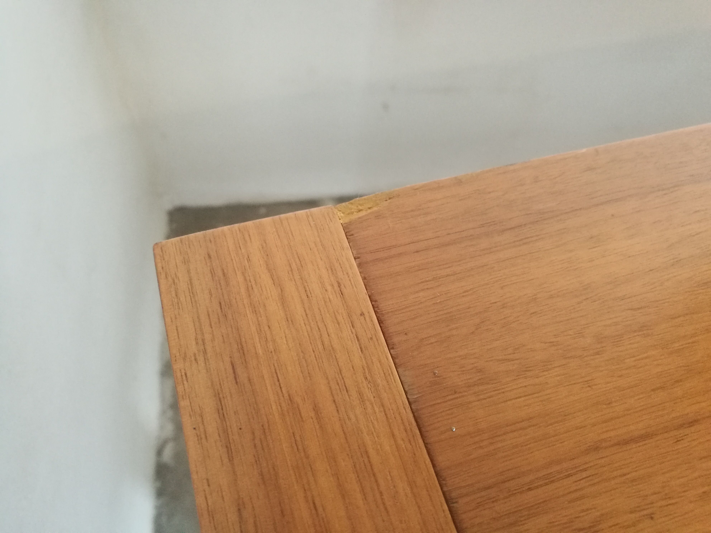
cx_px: 356
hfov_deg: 65.3
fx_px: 555
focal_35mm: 27
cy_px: 266
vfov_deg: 51.4
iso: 500
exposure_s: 1/25
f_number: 2.2
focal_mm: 4.5
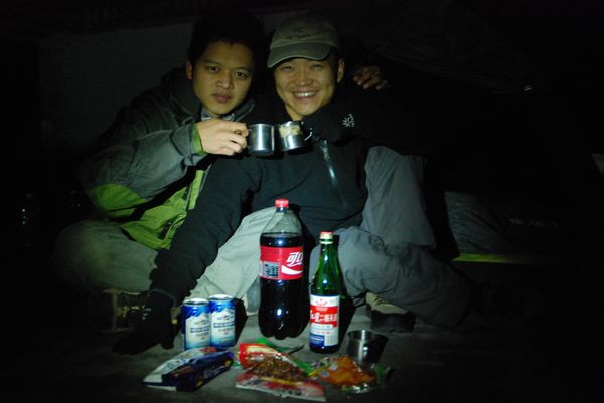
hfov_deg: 44.9
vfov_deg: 30.9
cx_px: 302
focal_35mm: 44
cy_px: 202
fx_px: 730
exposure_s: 1/1.6
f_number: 2.8
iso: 1600
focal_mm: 29
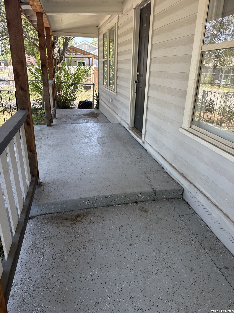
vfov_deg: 71.6
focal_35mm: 24
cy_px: 156
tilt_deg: -21.6
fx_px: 216
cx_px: 117
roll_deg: -1.9
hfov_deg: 56.8
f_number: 1.78
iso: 100
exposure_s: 1/385
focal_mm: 6.76
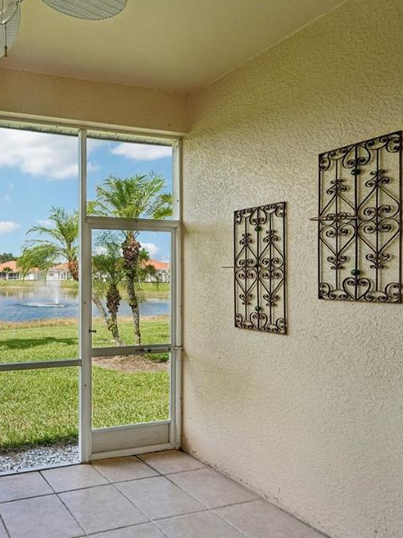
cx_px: -7
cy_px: 273
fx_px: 384
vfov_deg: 69.9
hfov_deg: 45.9
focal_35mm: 25
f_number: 8
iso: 400
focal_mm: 16.5
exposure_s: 1/500
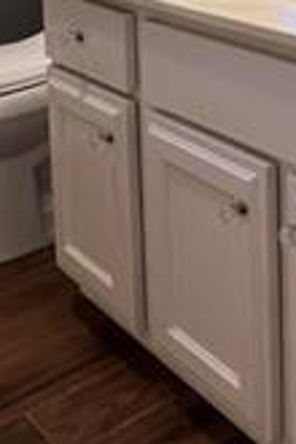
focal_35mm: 63
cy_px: -91
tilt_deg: -5.2
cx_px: 320
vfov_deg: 27.9
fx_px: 777
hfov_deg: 20.6
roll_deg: +0.6
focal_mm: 1.57
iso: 125
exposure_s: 1/60
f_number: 1.8
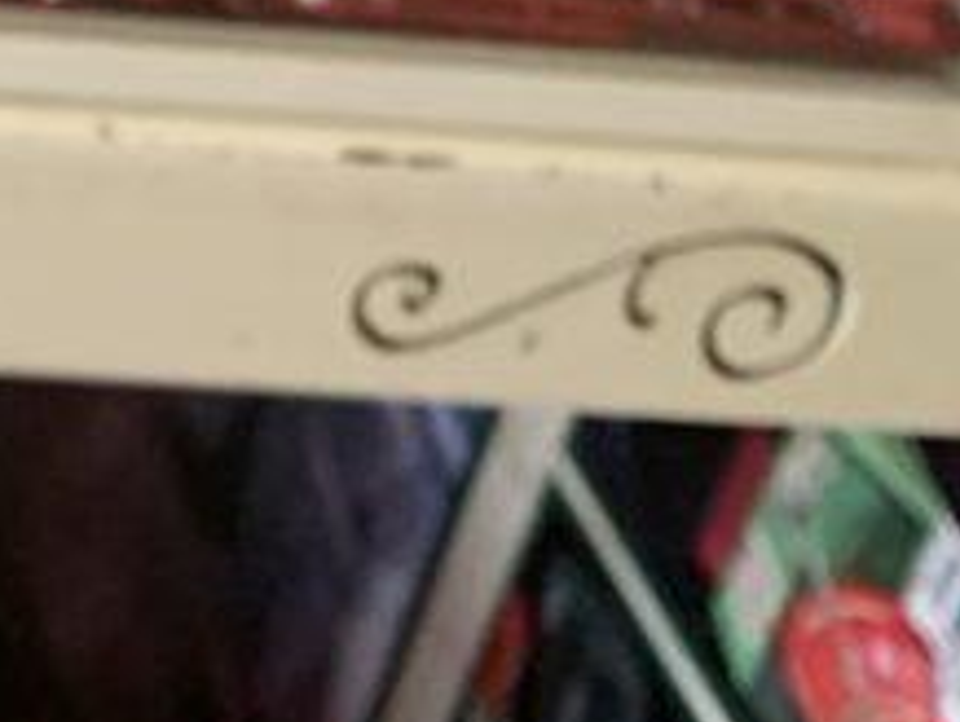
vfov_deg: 9.2
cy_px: -1105
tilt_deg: -24.6
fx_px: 3970
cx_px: -1326
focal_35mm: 143
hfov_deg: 11.5
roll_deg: -8.5
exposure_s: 1/60
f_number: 1.8
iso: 250
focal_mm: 4.25
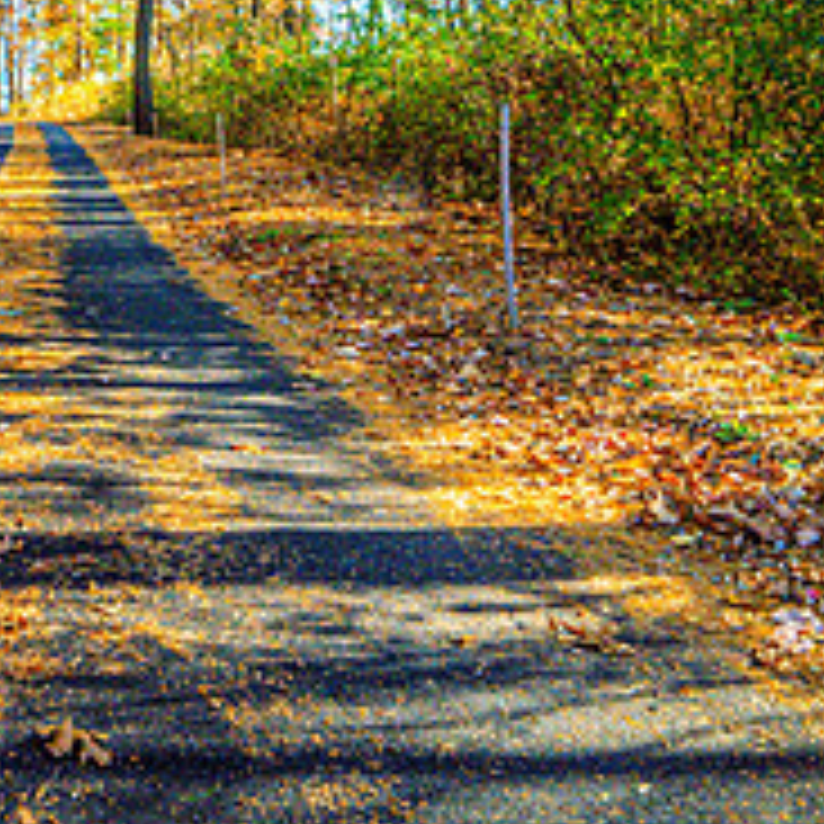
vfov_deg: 35.5
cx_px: 32
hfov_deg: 35.9
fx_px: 1158
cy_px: 7
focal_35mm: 43
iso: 1600
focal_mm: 16
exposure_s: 1/125
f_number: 16
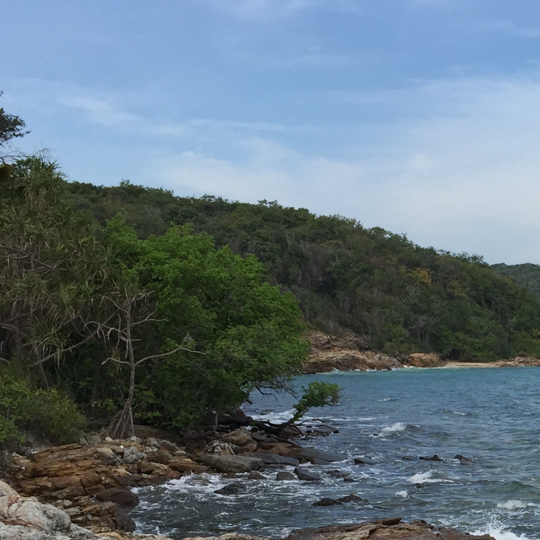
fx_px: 1253
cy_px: 513
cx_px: 641
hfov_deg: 22.5
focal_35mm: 71
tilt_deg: -6.6
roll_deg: -0.6
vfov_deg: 23.5
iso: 32
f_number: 2.2
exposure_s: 1/2083
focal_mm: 4.15
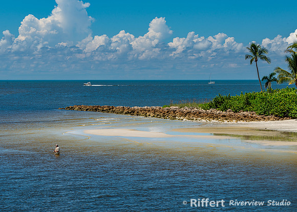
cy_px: 106
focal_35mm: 103
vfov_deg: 13.9
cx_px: 148
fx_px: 870
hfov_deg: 19.4
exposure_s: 1/200
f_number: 11
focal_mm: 92
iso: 100
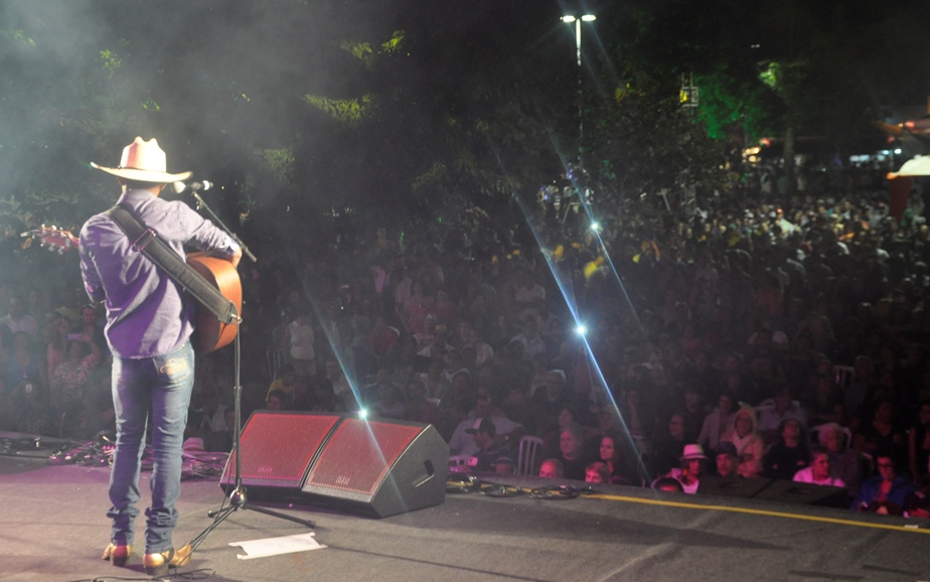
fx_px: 1496
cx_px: 470
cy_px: 273
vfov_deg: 22.0
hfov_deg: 34.5
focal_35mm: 59
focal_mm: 38
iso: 1250
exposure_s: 1/30
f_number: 4.5
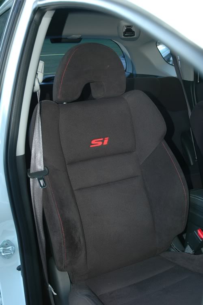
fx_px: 343
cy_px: 152
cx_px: 102
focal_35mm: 40
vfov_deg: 48.0
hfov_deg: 33.0
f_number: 3.8
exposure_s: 1/60
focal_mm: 27
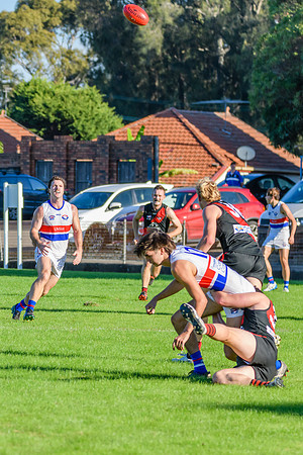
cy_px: 253
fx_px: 3578
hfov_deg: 4.8
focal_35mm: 283
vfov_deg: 7.3
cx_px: 58
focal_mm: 170
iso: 800
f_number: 5.6
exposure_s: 1/2000
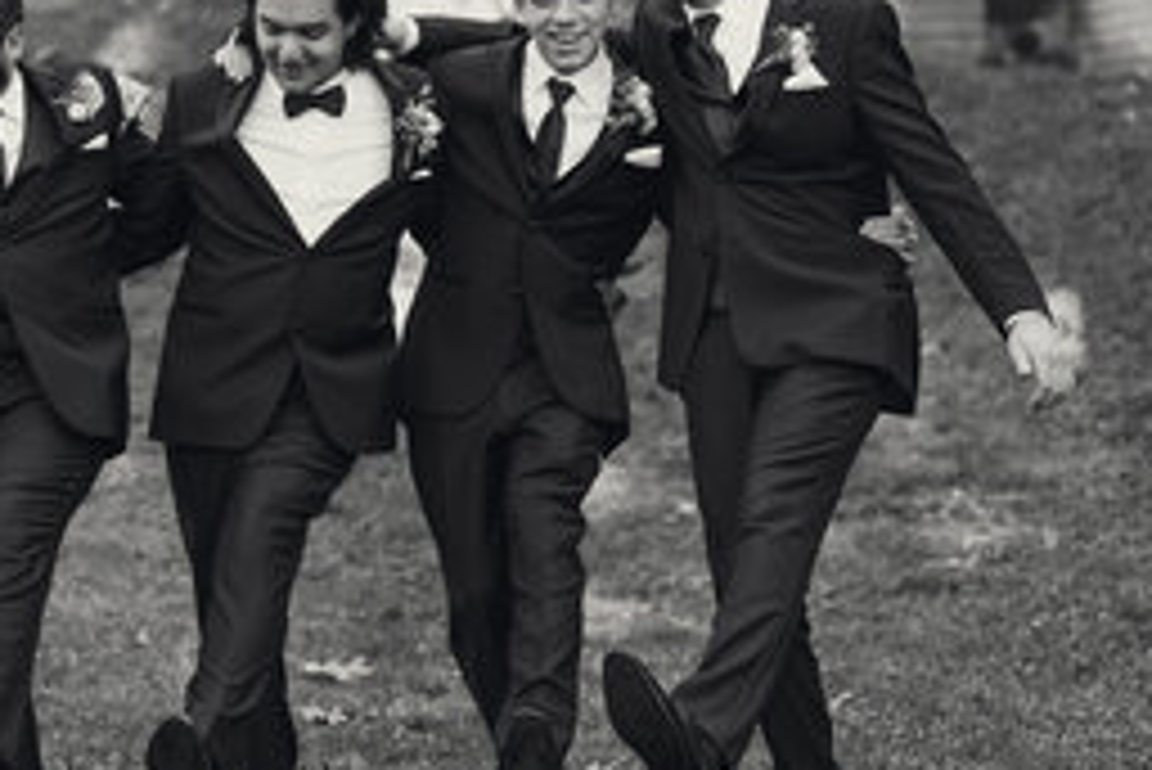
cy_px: 281
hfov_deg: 12.5
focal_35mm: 164
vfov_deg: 8.4
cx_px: 270
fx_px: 5251
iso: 400
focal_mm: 105
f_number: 2.5
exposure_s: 1/1250
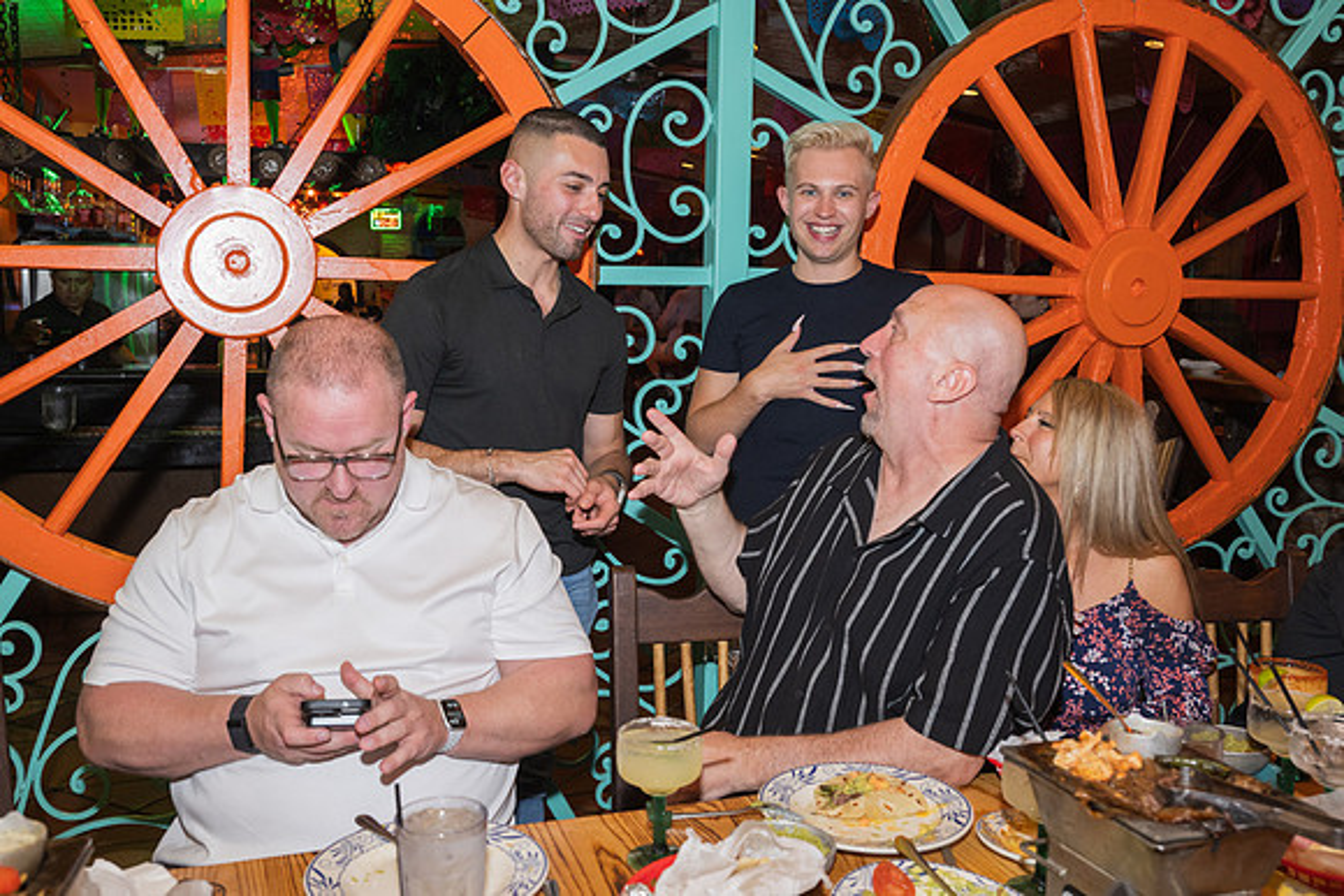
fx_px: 1256
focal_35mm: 34
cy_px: 448
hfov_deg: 56.3
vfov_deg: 39.3
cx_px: 672
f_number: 5.6
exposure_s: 1/100
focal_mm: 33.5
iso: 800
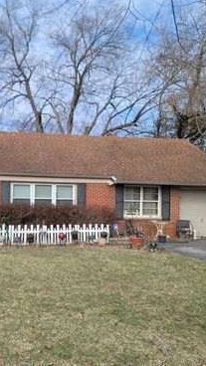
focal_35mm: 37
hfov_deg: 30.9
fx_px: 359
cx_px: 32
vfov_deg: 54.0
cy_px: 181
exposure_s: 1/525
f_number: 1.8
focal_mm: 7
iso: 20
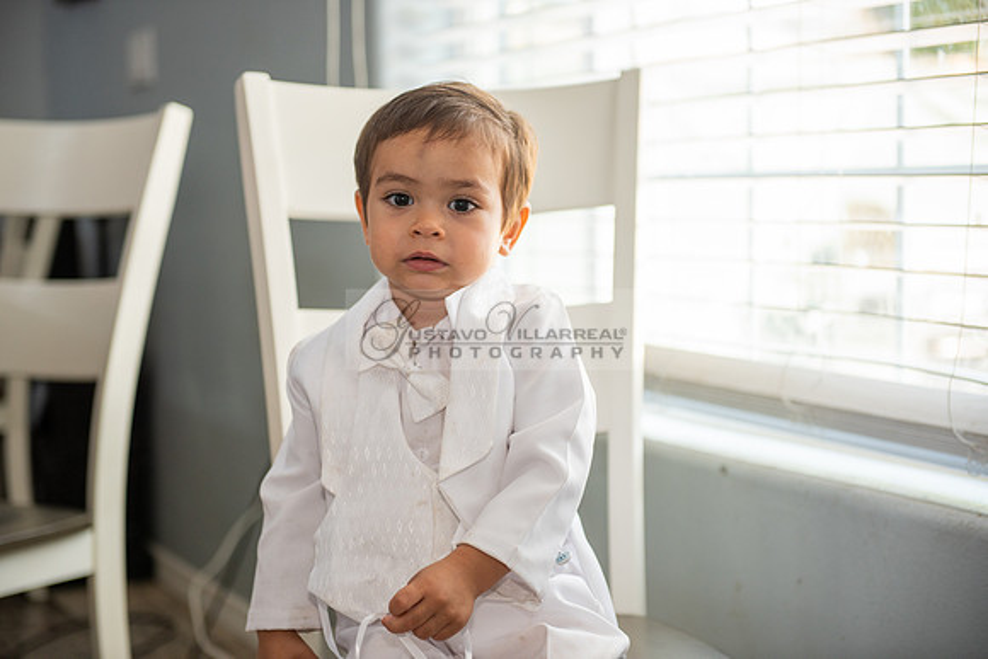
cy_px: 330
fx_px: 1921
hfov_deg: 28.8
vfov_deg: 19.5
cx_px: 494
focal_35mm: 70
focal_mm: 70
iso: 320
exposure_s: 1/125
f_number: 2.8
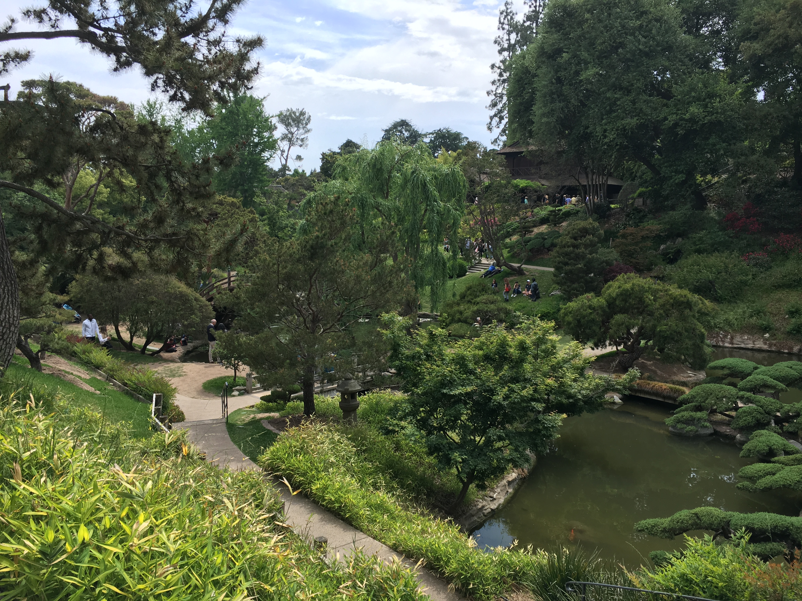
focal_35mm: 29
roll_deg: +0.2
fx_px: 672
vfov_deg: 48.2
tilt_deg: -6.7
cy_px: 300
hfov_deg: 61.7
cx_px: 401
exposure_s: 1/927
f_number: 2.2
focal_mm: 4.15
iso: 25
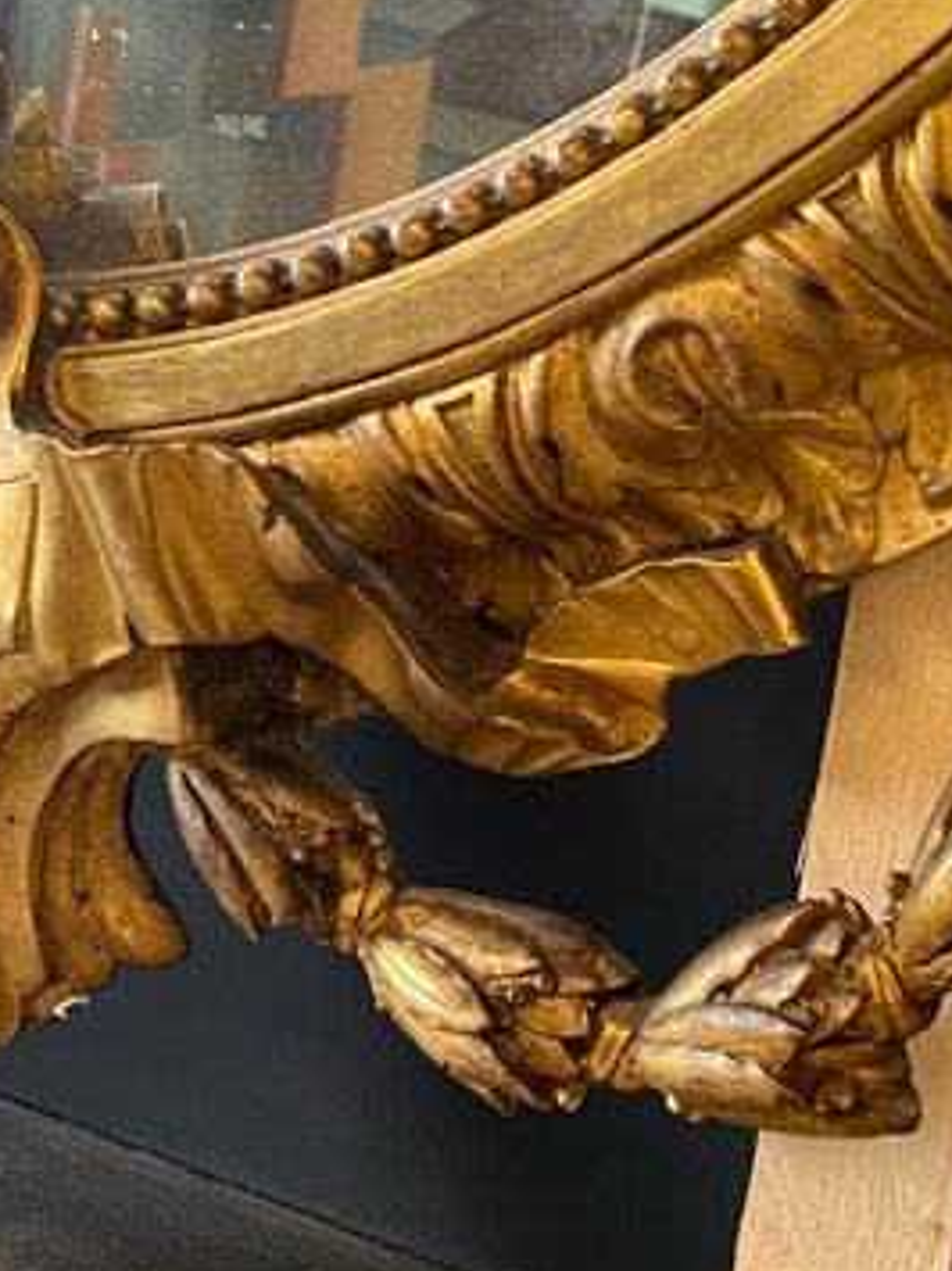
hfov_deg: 19.6
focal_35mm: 75
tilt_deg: -17.4
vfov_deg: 25.9
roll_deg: -3.3
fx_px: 2752
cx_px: 644
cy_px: 430
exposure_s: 1/50
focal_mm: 5.1
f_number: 1.6
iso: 160
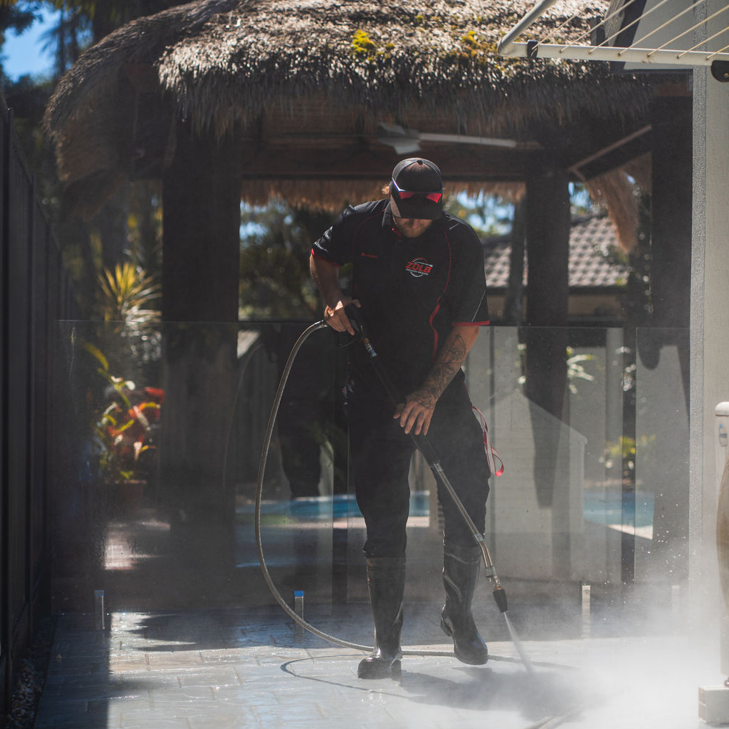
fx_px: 2597
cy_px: 451
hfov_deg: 16.0
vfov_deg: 16.0
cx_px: 364
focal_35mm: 109
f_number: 2.8
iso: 100
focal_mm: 85
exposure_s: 1/1600
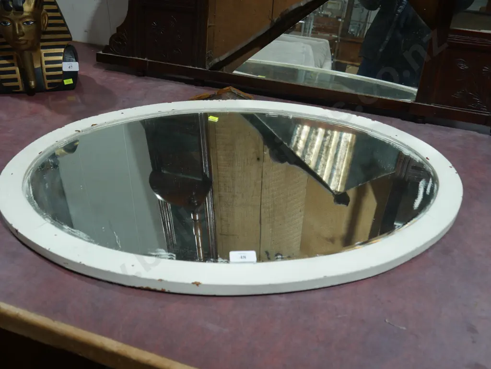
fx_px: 482
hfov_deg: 53.9
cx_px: 246
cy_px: 184
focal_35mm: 34
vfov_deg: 41.8
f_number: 4
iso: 200
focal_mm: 17
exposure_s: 1/60
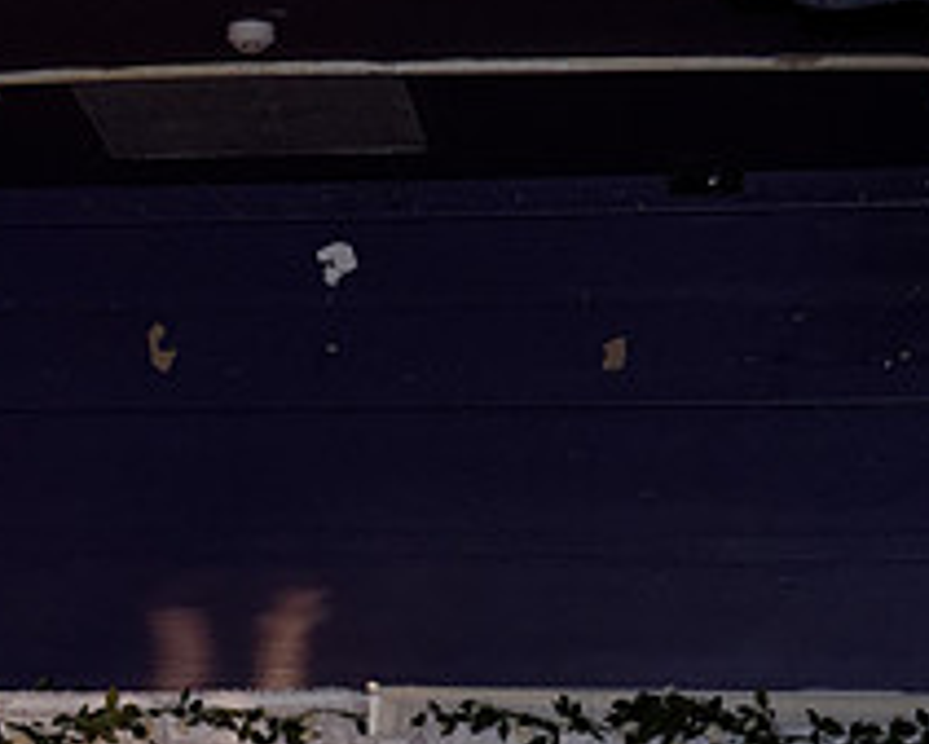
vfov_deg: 8.0
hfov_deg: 9.9
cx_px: -163
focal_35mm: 193
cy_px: 817
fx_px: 5309
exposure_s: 1/180
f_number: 2.8
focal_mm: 50
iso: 800
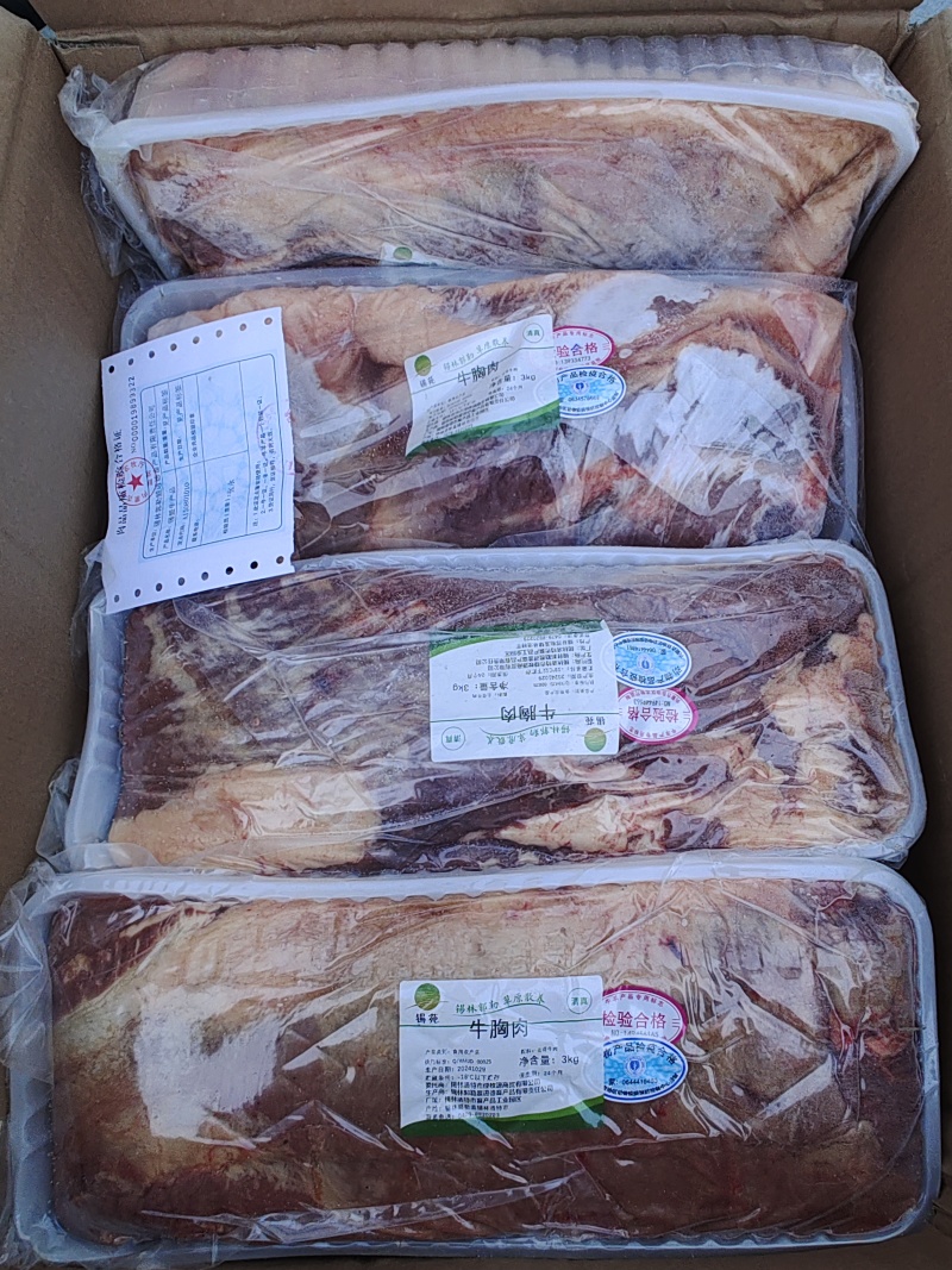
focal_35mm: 23
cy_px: 635
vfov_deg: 73.9
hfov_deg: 58.9
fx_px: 844
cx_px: 476
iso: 351
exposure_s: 1/50
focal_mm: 2.59
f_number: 2.2
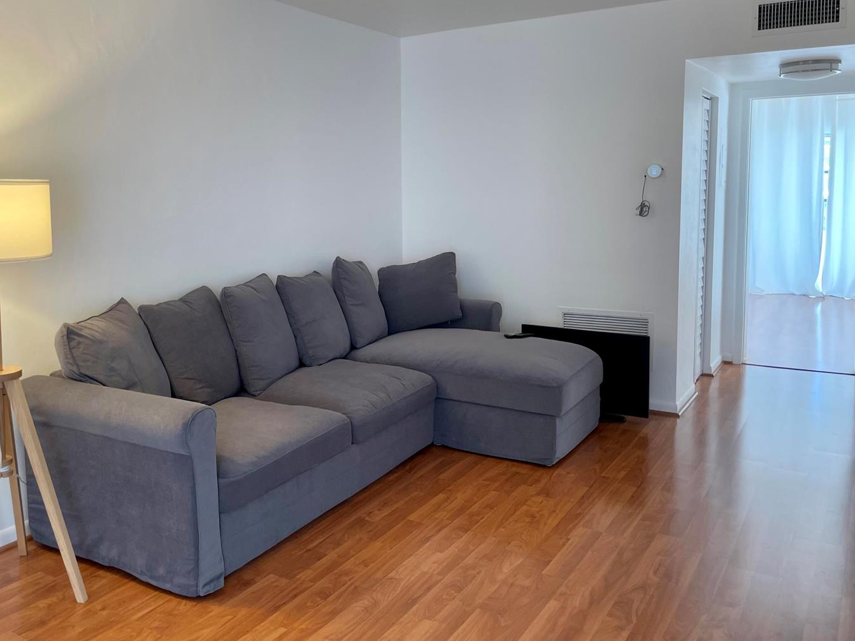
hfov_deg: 58.0
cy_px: 264
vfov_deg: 45.2
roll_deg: +0.8
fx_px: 766
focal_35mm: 31
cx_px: 356
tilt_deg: -5.7
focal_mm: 4.2
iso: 64
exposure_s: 1/60
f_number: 1.6
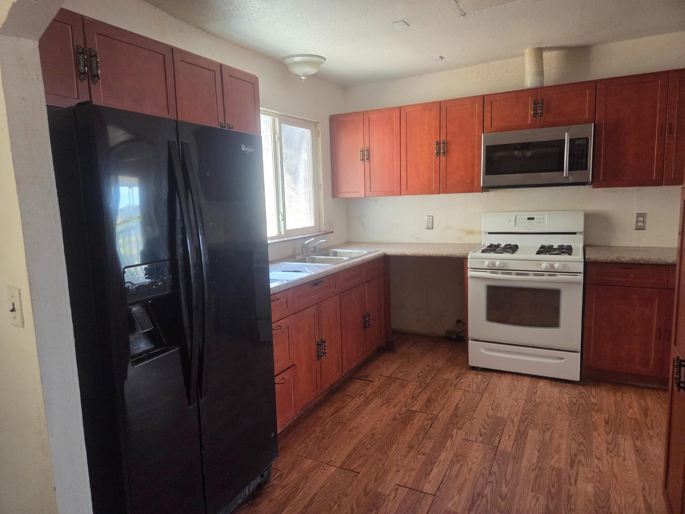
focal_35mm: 23
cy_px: 257
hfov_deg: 73.9
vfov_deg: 58.9
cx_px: 342
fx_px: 455
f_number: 1.8
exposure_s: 1/120
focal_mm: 5.4
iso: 400
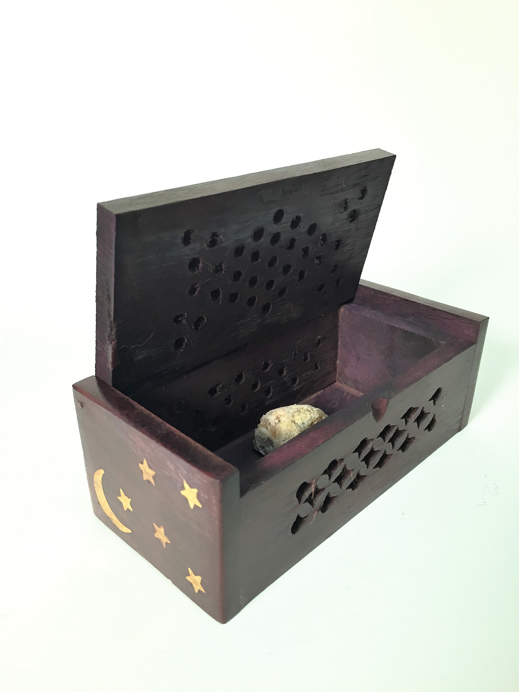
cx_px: 260
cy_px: 346
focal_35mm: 29
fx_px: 580
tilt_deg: -25.1
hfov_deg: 48.2
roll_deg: -0.9
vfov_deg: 61.7
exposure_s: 1/33
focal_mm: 4.15
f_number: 2.2
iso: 125
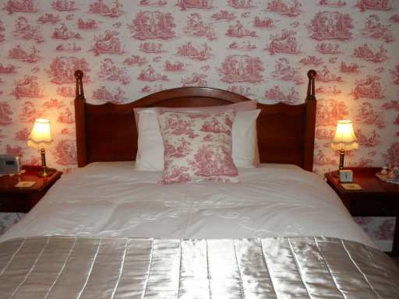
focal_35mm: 35
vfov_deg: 40.7
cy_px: 150
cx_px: 200
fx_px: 403
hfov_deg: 52.6
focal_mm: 6.3
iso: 200
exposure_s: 1/45
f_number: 3.2
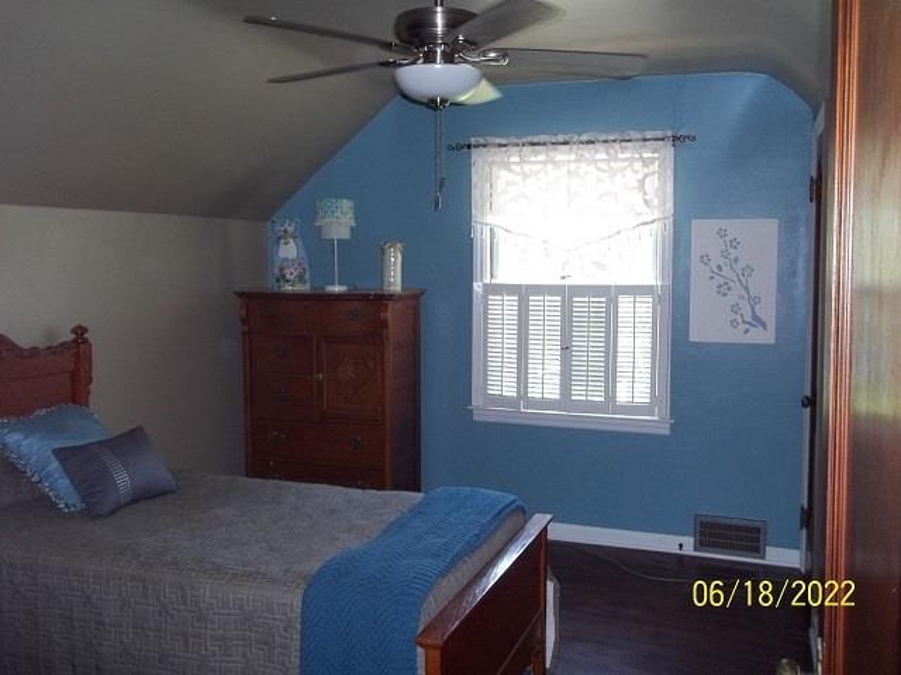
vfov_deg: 44.2
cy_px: 338
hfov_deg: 56.8
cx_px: 450
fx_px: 833
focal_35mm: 32
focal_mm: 5.7
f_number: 2.9
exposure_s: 1/30
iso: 160
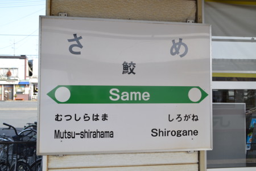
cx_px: 128
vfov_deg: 35.5
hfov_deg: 51.3
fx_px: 267
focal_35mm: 38
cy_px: 86
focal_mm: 25
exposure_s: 1/200
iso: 100
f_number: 7.1
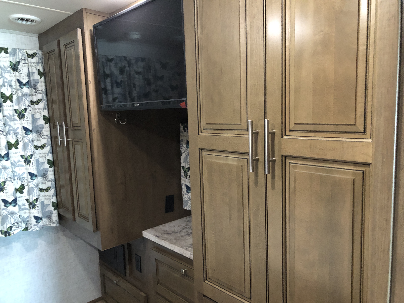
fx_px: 327
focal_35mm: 28
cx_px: 202
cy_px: 152
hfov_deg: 63.4
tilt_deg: -10.0
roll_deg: +3.4
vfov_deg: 49.7
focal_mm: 3.99
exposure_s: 1/5
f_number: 1.8
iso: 100
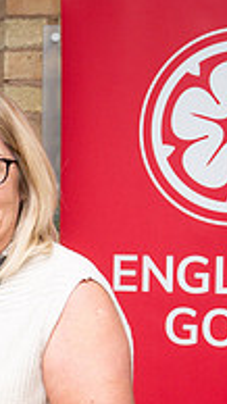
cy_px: 322
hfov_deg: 7.5
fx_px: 1596
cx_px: -355
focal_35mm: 149
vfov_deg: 14.4
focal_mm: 43
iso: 320
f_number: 5
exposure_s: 1/60
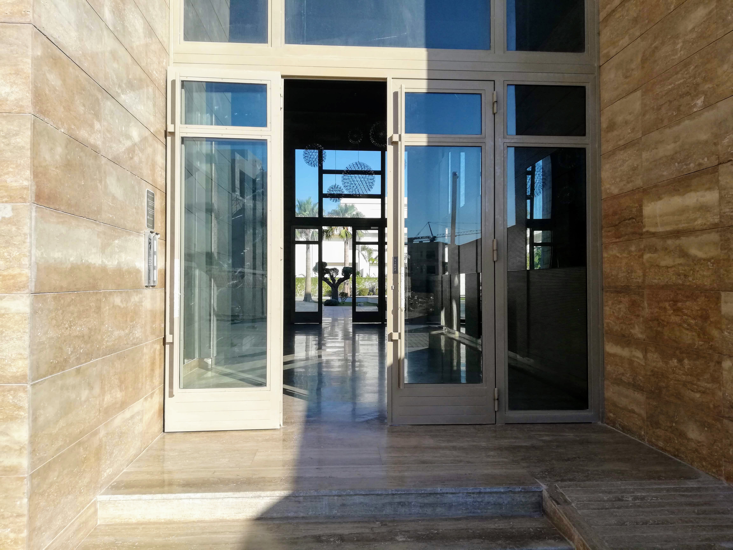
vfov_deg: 51.4
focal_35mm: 27
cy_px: 275
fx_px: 572
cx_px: 366
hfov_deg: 65.3
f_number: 2.2
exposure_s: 1/584
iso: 50
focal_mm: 3.81
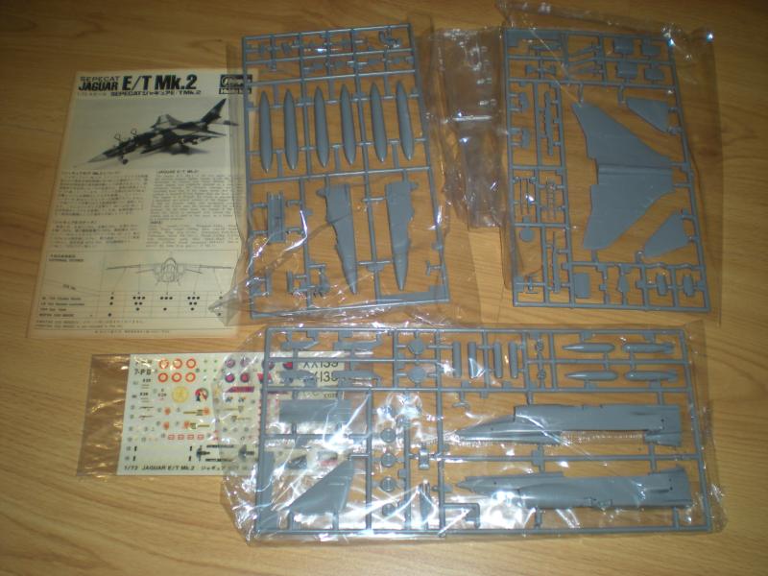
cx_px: 384
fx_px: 843
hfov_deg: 49.0
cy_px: 288
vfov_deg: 37.7
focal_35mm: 38
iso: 64
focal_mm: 6.3
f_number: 3.1
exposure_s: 1/60
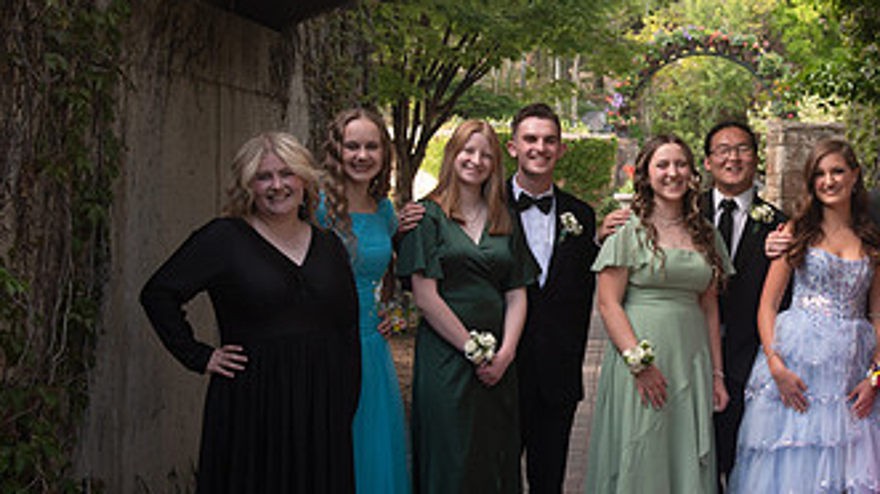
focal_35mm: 87
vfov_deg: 13.9
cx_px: 697
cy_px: 280
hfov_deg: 24.1
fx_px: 2030
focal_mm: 46
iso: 400
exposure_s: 1/125
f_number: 6.3
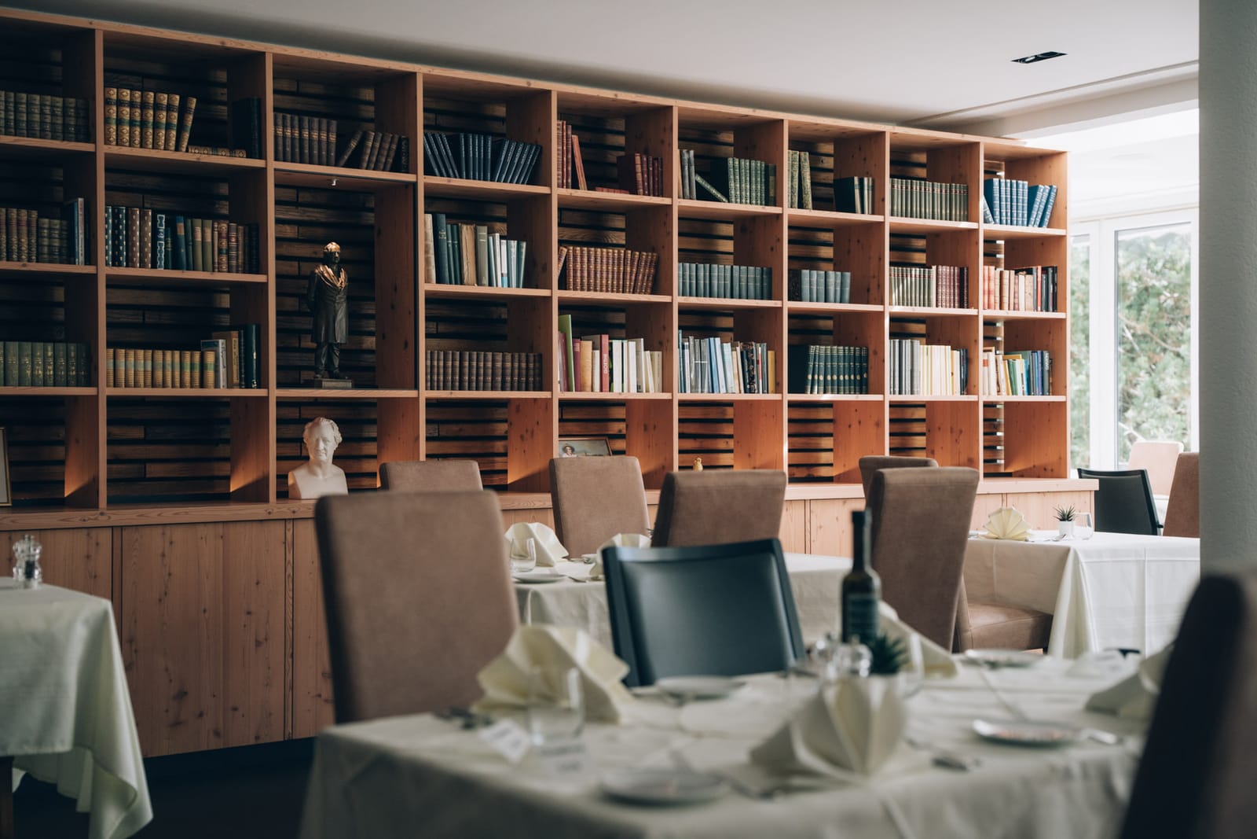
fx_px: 1746
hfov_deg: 39.6
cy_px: 420
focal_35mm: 50
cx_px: 628
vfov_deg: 27.0
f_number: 2.5
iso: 800
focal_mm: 50
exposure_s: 1/1000
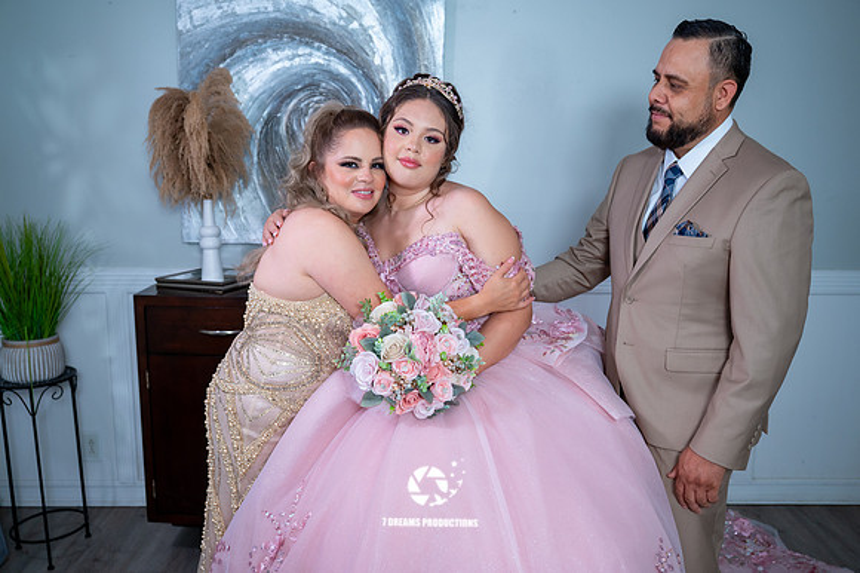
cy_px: 286
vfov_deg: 39.4
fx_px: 798
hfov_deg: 56.6
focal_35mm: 33
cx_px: 430
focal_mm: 33
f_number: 4
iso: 1250
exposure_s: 1/60
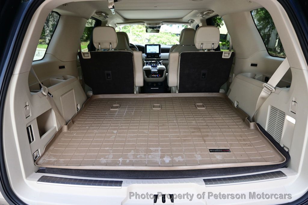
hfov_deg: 73.8
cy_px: 102
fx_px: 205
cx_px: 154
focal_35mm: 24
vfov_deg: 53.1
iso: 100
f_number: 4
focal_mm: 16
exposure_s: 1/60
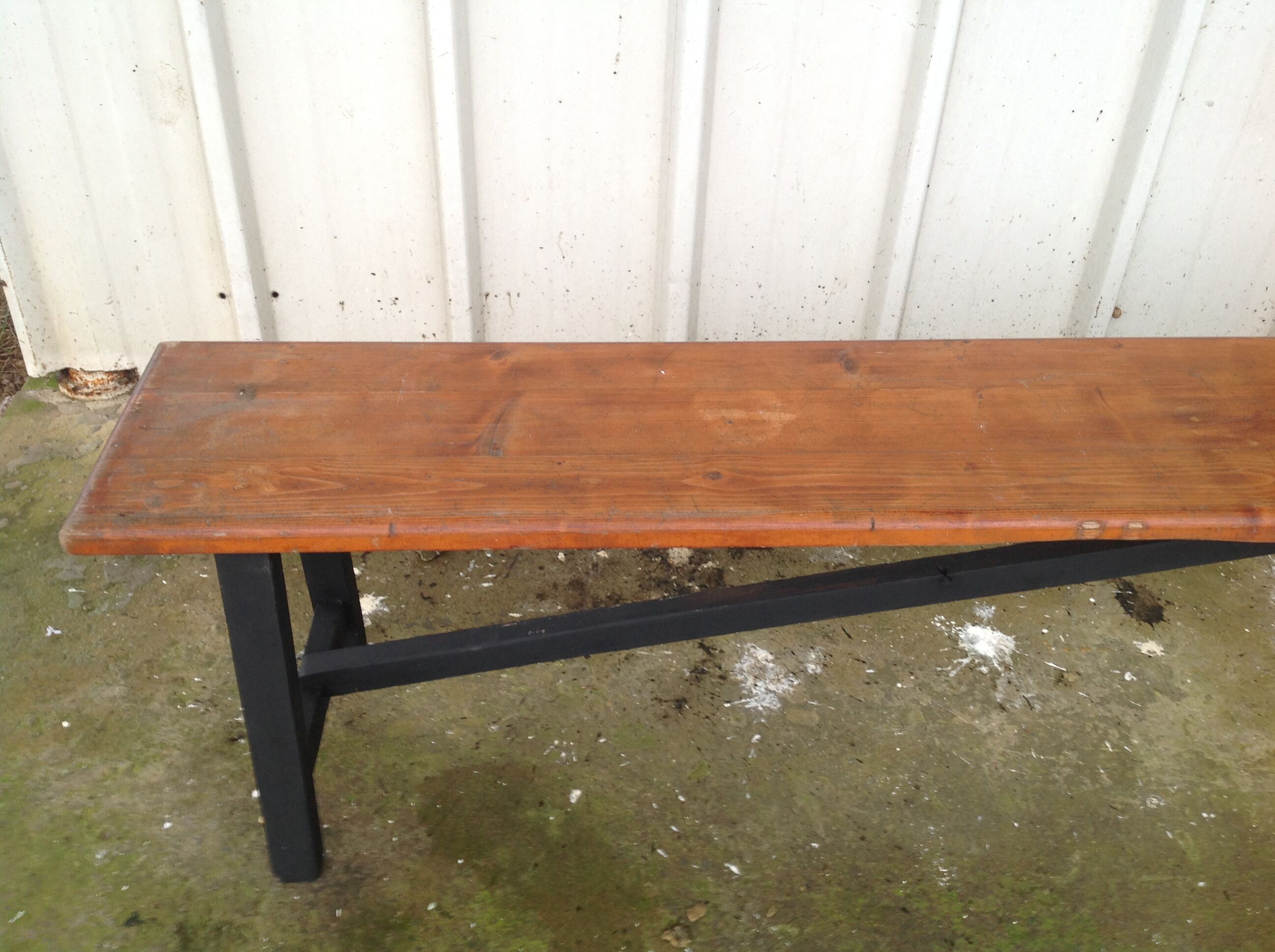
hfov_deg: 52.7
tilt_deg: -36.1
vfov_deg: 40.6
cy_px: 476
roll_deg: -2.9
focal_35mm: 35
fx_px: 1287
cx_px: 638
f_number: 2.4
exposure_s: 1/24
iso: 50
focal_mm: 4.28
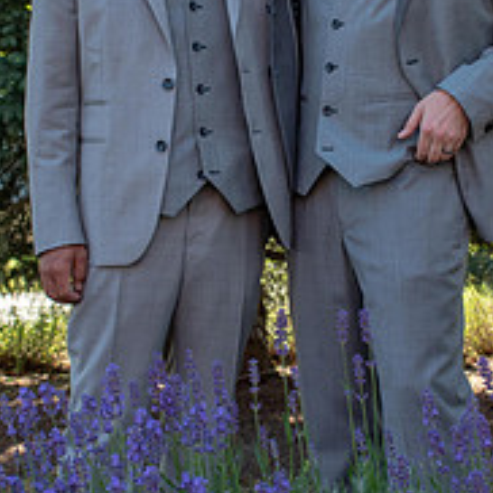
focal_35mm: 138
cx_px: 328
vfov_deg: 12.6
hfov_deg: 12.6
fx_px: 2224
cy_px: 156
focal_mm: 34
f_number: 7.1
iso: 400
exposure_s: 1/200
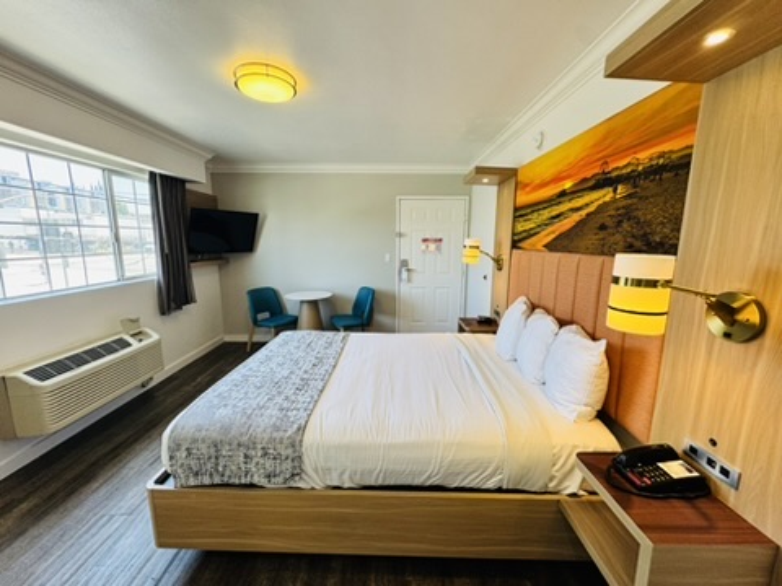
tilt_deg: -10.2
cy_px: 293
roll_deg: -0.2
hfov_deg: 102.1
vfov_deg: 85.7
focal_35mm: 14
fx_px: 316
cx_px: 391
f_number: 2.2
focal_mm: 2.22
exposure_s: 1/120
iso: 100
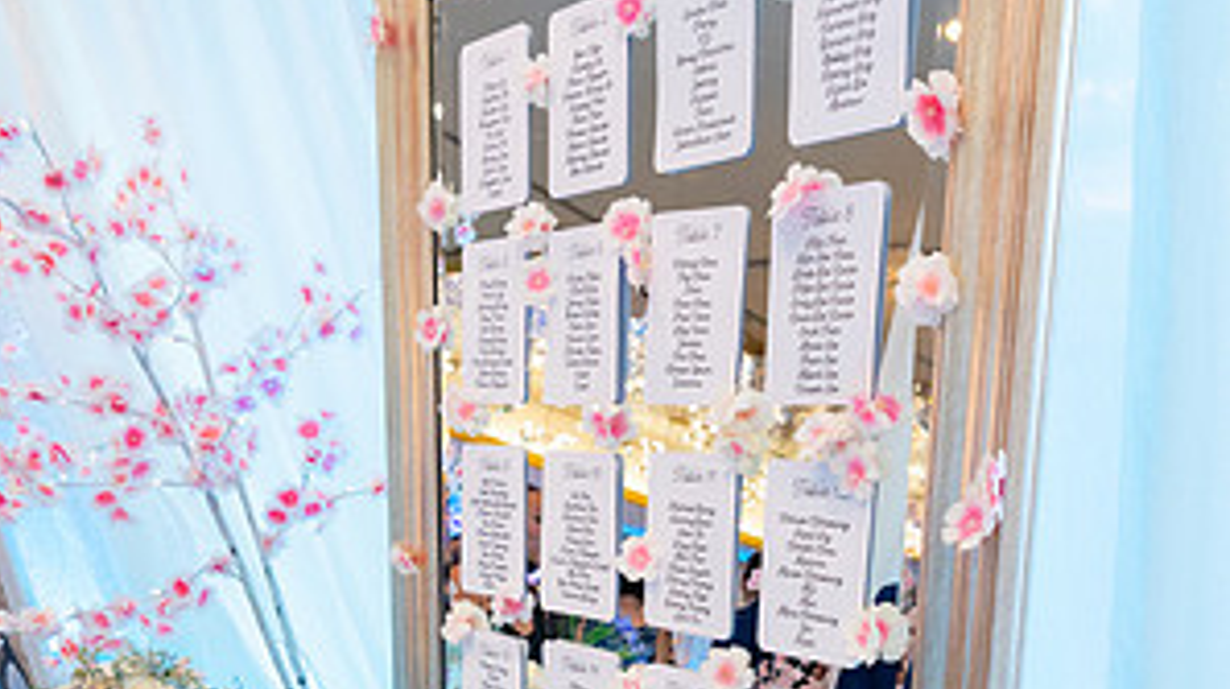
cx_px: 615
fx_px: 1238
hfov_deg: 52.8
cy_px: 710
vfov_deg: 28.9
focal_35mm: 38
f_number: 5.6
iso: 2000
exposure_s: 1/250
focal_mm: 24
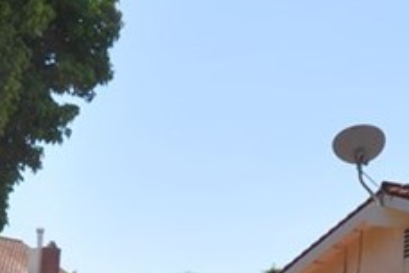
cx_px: 576
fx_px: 1988
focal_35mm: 175
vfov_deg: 7.8
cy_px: 336
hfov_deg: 11.4
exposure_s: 1/320
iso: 200
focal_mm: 26
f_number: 9
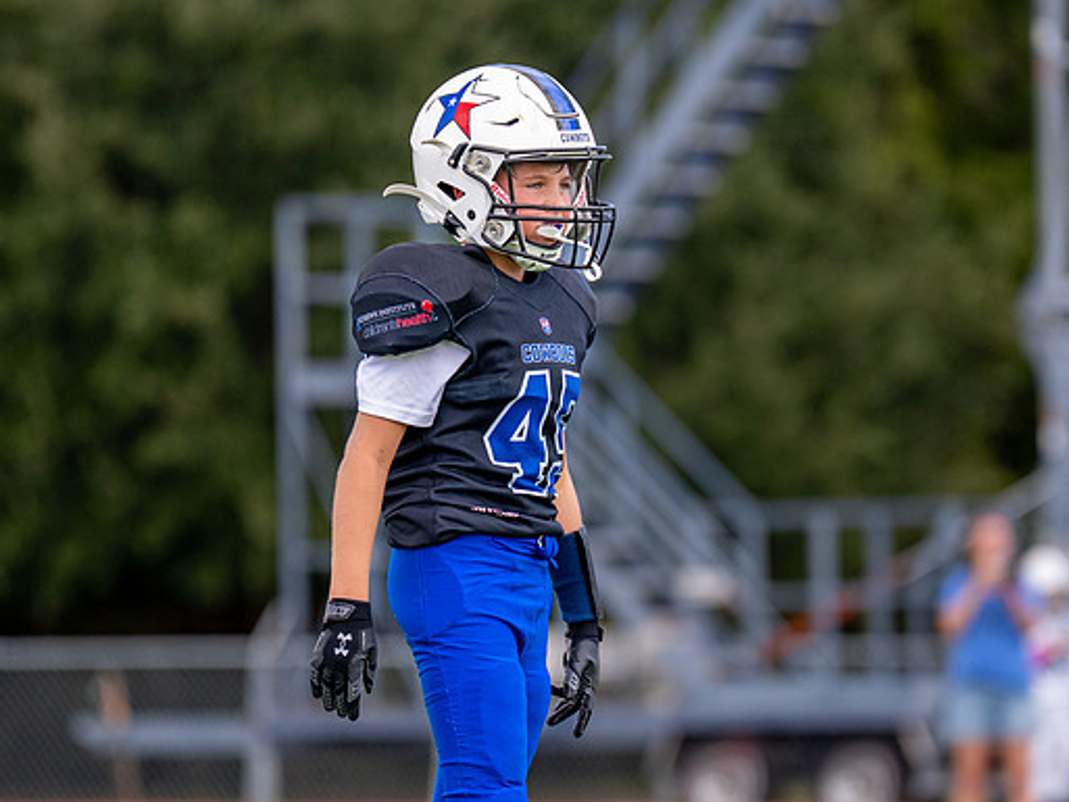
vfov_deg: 3.5
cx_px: 564
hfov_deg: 4.7
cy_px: 472
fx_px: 13035
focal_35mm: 422
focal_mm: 200
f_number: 2.8
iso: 400
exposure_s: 1/3200
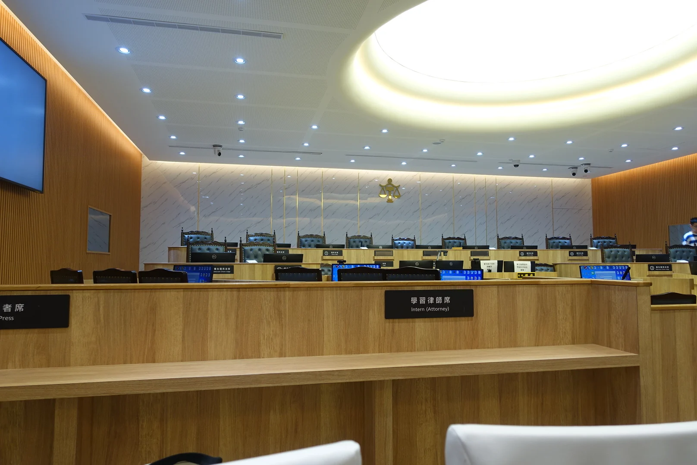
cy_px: 232
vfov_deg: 53.2
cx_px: 348
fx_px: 465
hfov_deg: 73.7
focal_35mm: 24
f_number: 2.8
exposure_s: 1/50
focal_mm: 8.8
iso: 125
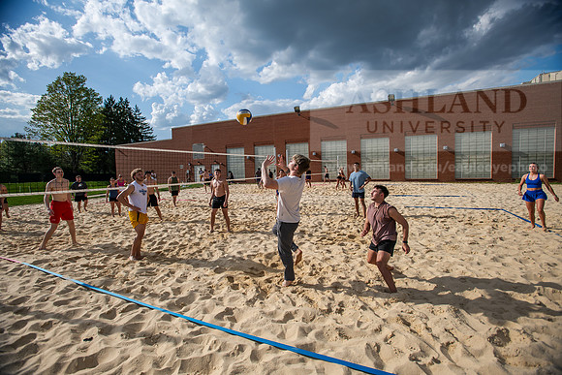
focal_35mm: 17
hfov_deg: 93.3
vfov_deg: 70.5
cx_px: 281
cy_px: 188
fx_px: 265
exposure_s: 1/640
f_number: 4.5
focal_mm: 17
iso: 125
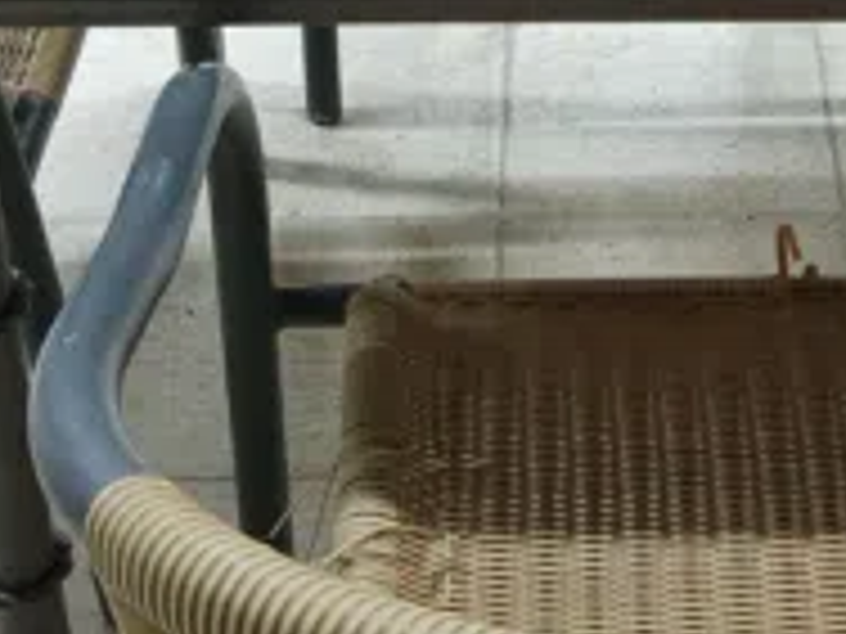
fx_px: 2248
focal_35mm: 92
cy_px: -81
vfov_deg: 15.6
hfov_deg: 21.1
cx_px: 666
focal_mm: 4.11
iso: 1188
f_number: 1.6
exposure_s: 1/50
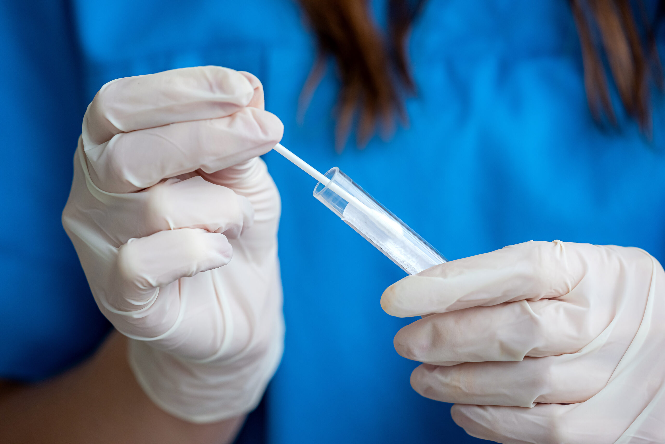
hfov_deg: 13.7
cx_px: 332
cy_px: 222
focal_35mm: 150
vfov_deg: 9.2
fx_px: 2772
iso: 1250
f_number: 4
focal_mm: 150
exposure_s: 1/200
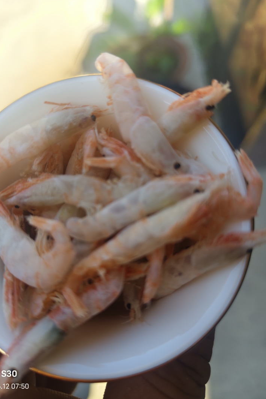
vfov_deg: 73.7
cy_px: 199
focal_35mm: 24
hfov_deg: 53.0
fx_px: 266
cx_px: 117
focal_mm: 5.56
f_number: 1.88
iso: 50
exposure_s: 1/469
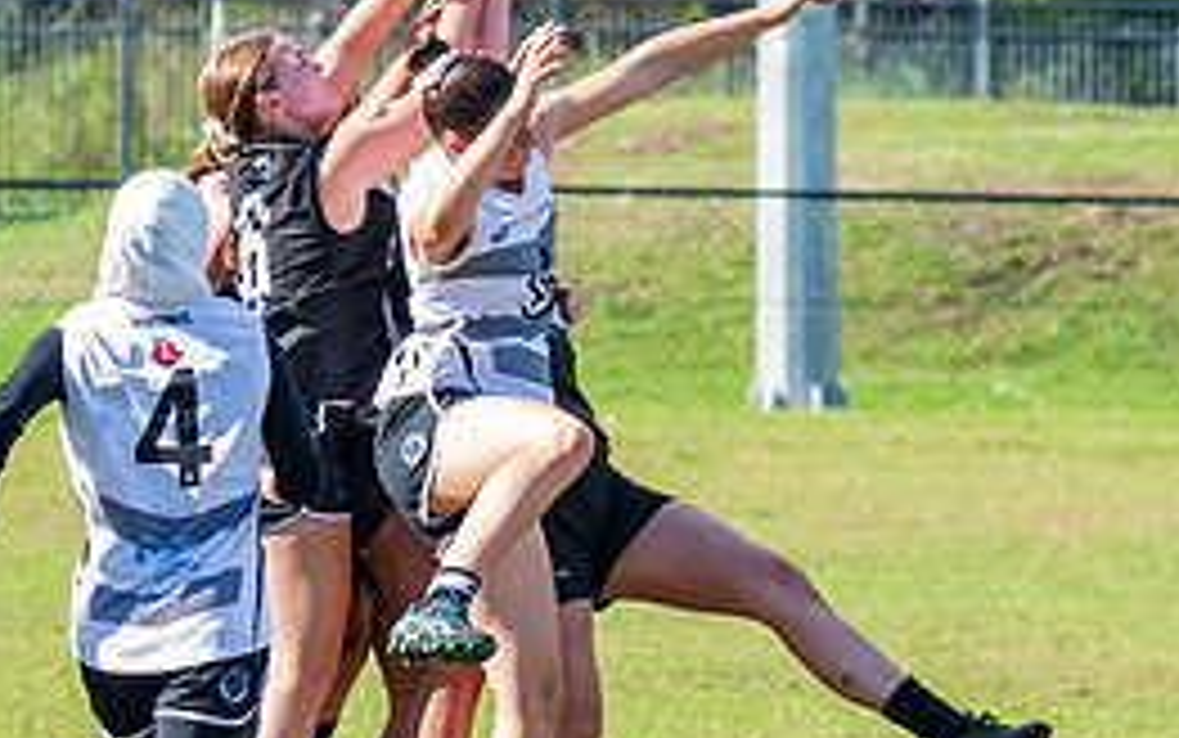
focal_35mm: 1029
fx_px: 33078
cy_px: 491
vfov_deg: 1.3
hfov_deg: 2.0
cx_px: 293
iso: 800
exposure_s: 1/1250
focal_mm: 220
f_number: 8
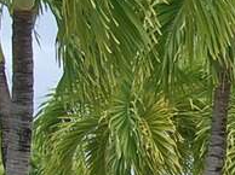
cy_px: 310
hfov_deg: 7.7
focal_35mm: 244
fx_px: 1654
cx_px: 503
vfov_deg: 6.0
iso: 200
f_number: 8
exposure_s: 1/250
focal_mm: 32
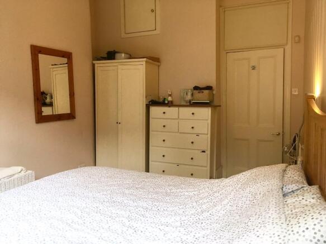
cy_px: 122
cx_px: 163
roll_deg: +0.4
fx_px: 273
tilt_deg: -4.4
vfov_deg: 48.2
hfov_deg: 61.7
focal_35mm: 29
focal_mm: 4.15
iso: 50
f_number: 2.2
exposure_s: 1/33
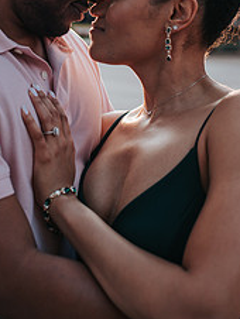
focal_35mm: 67
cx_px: 78
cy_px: 8
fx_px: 618
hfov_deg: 21.9
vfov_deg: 27.5
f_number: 3.2
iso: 125
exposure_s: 1/320
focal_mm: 35
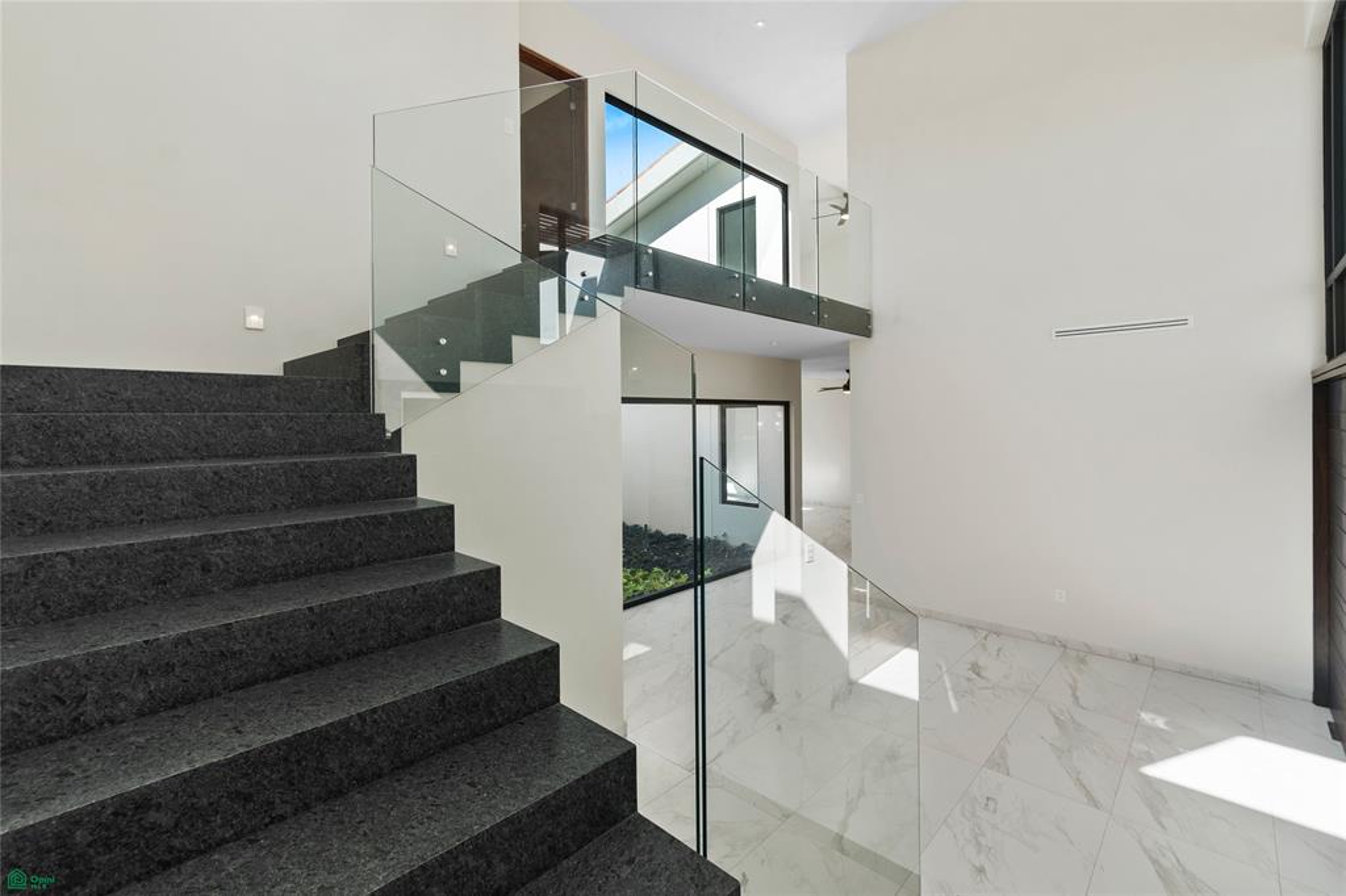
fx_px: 561
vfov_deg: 77.3
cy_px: 448
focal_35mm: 15
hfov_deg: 100.4
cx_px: 673
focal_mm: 10
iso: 160
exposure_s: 1/13
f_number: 8
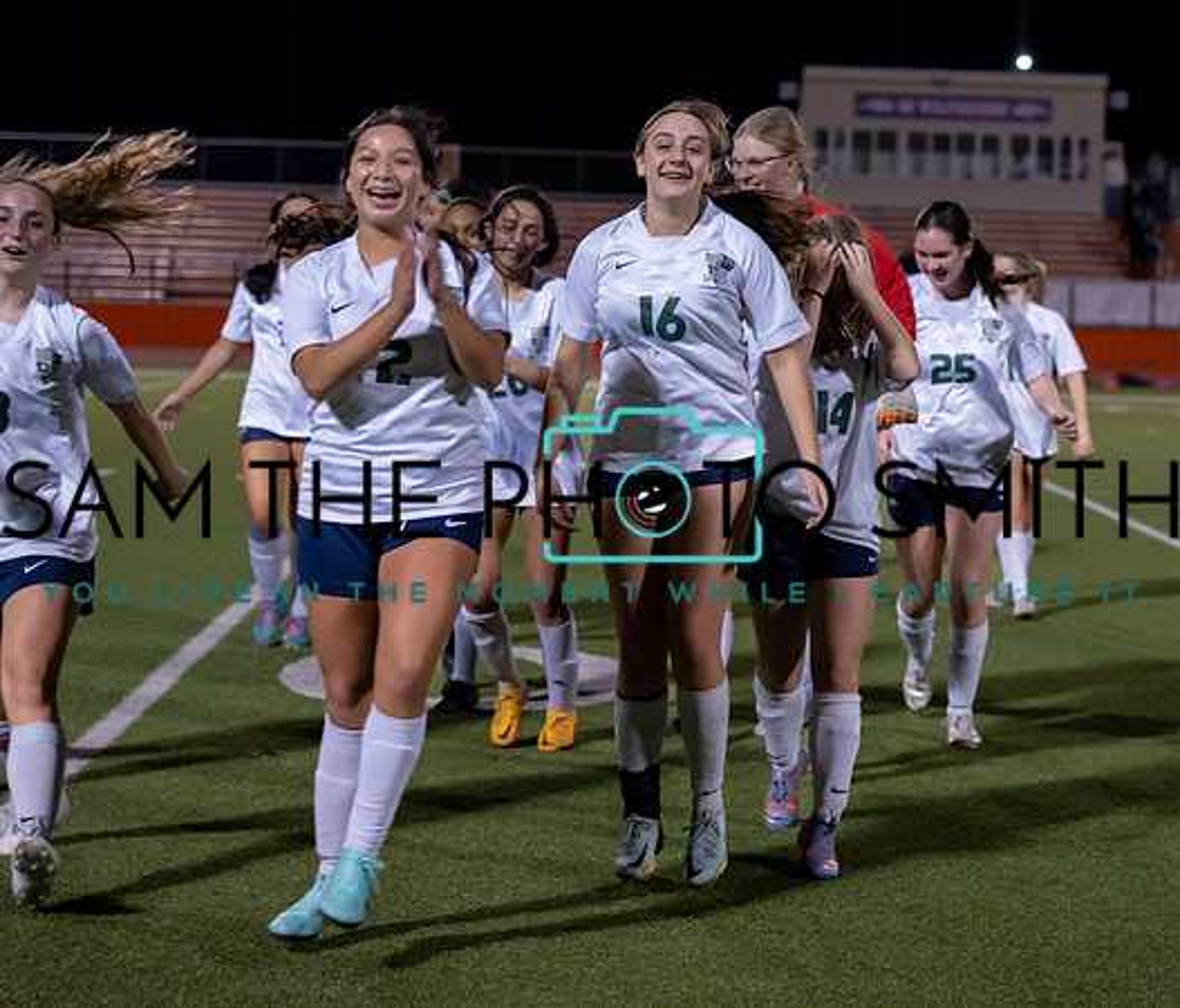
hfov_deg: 21.2
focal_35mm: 87
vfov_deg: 18.3
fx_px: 3135
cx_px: 806
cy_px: 470
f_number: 3.5
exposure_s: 1/320
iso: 3200
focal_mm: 70
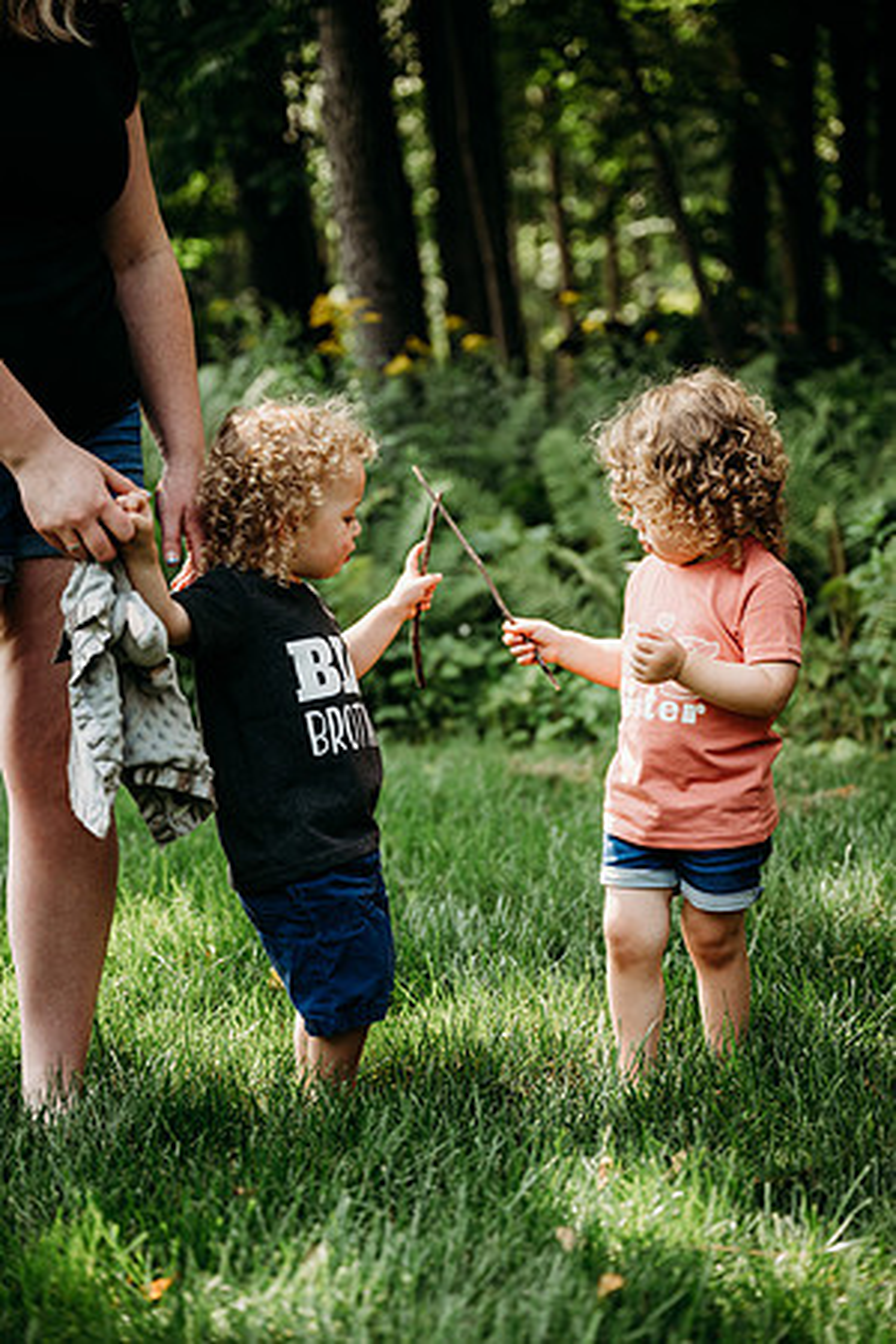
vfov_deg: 31.0
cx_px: 448
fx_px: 2426
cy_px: 672
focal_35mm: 65
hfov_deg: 20.9
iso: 320
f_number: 2.8
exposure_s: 1/640
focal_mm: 65
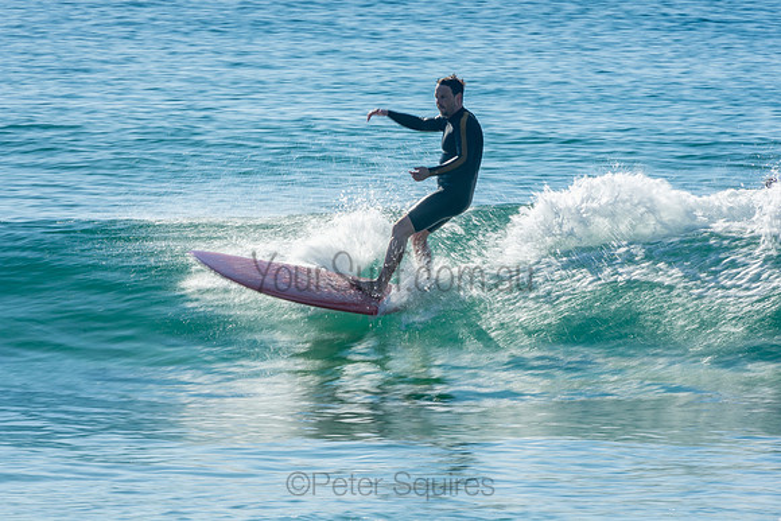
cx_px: 390
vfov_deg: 2.3
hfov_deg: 3.4
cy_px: 260
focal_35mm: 600
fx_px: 13019
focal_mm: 400
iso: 100
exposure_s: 1/50
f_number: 20
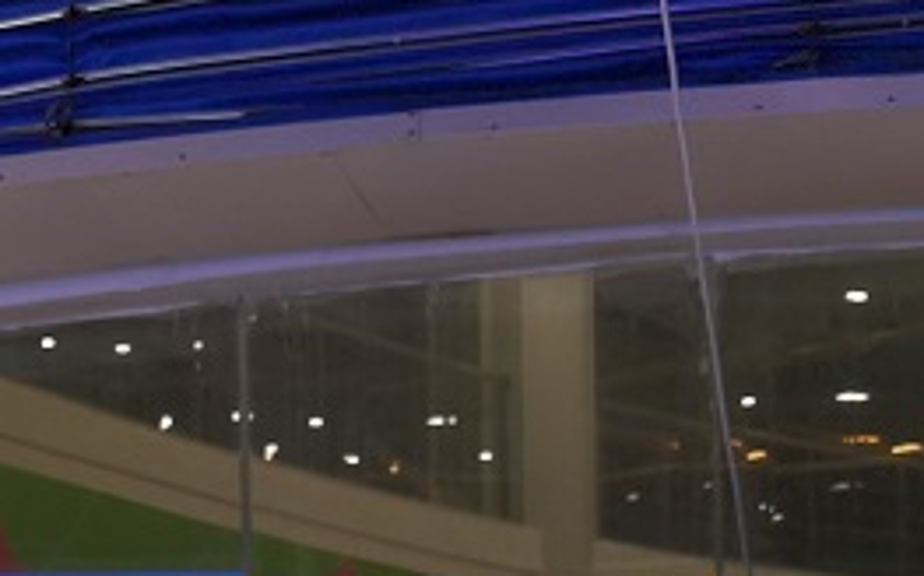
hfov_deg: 18.9
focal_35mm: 109
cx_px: 183
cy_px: 1092
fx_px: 2743
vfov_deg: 11.1
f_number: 1.9
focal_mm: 6.71
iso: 100
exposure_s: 1/100
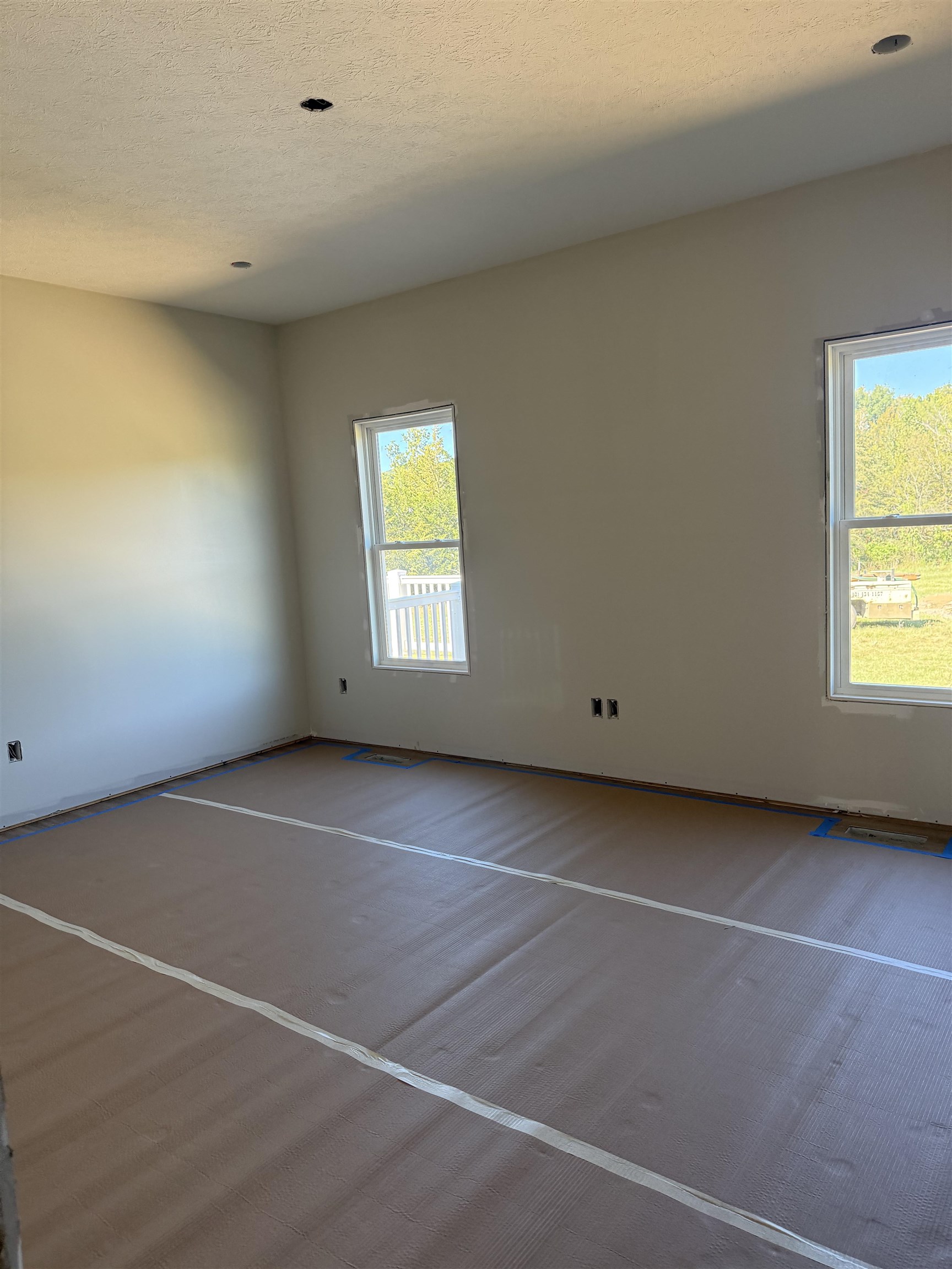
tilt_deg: -5.7
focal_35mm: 24
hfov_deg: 56.8
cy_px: 634
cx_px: 476
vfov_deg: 71.6
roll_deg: +3.6
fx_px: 880
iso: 200
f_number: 1.78
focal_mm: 6.76
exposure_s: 1/197
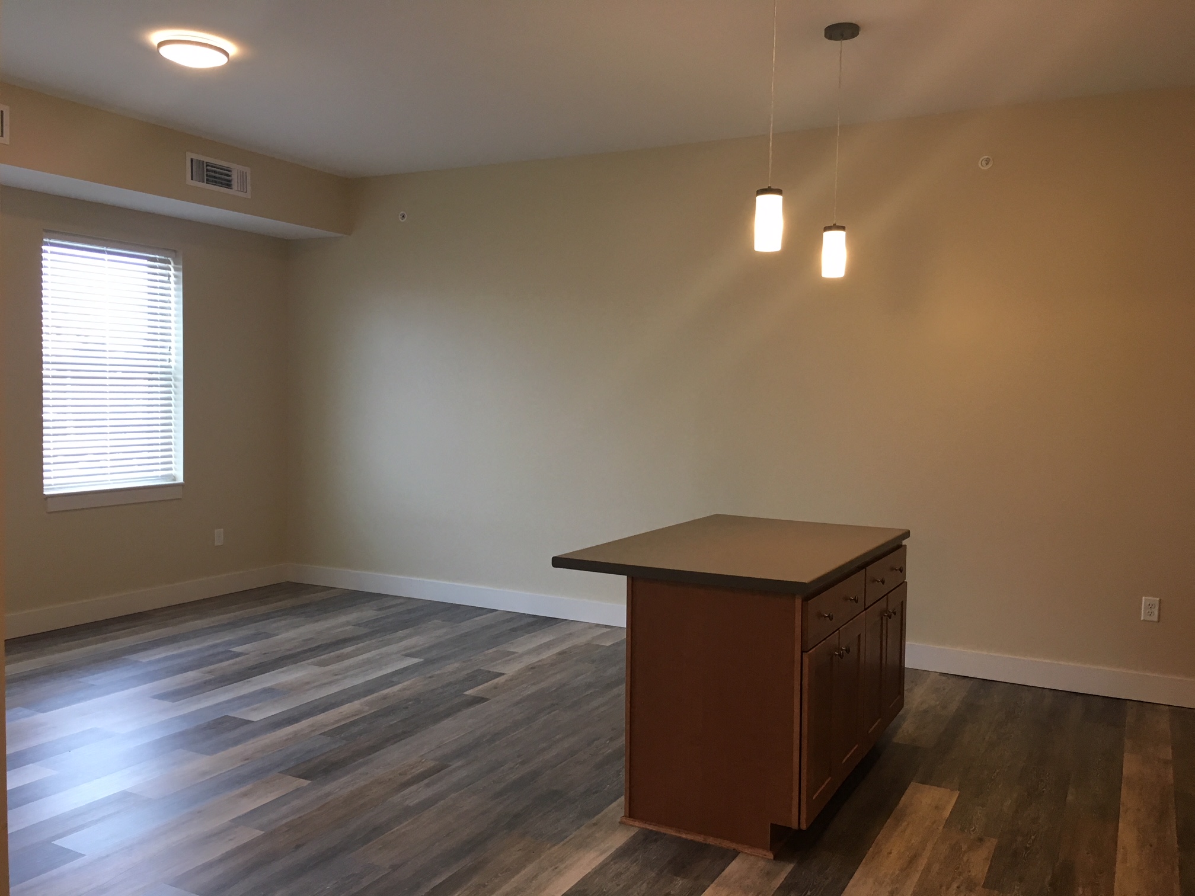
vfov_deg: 48.2
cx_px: 598
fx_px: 1001
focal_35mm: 29
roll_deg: -0.8
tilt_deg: -2.6
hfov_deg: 61.7
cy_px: 448
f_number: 2.2
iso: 80
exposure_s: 1/30
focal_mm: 4.15
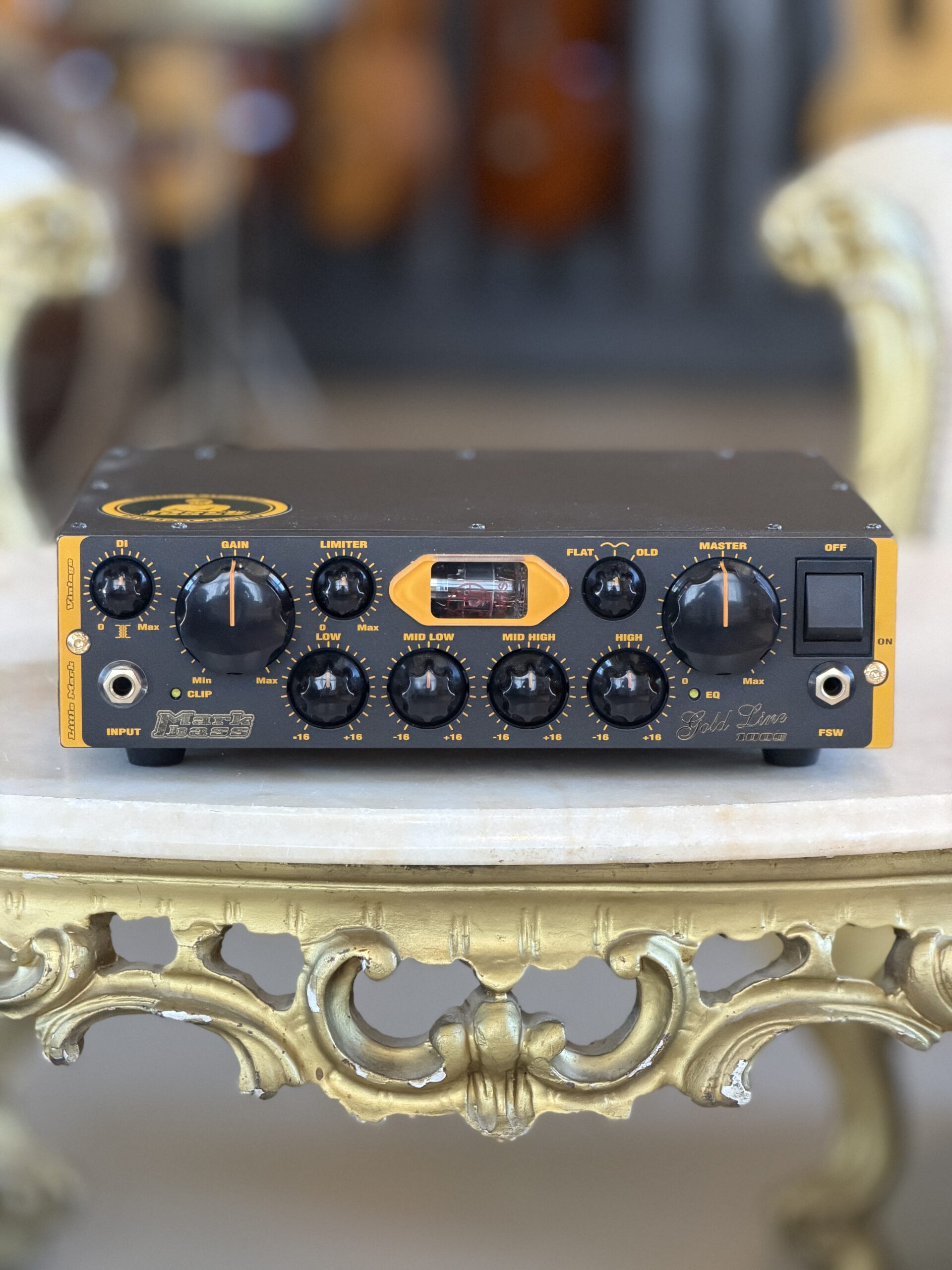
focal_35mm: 100
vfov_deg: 19.6
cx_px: 476
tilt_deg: -10.5
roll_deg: -0.7
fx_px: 3667
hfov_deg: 14.8
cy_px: 635
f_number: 2.8
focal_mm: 16.89
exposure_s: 1/75
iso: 640
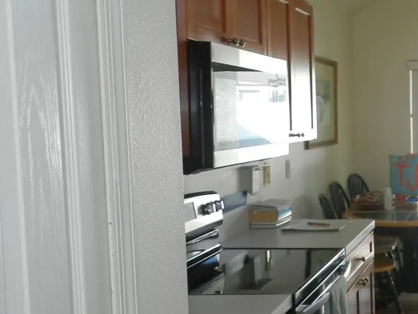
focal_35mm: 53
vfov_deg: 27.5
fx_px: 640
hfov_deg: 31.5
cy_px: 152
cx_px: 476
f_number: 3.4
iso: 160
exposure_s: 1/100
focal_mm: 4
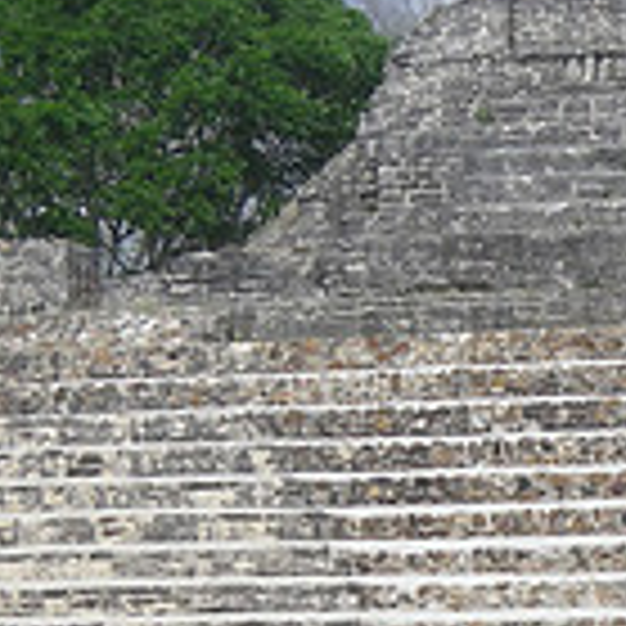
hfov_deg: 5.7
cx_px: 676
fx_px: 6322
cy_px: 583
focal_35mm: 309
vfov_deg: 5.7
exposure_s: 1/227
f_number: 8.3
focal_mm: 13.7
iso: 50
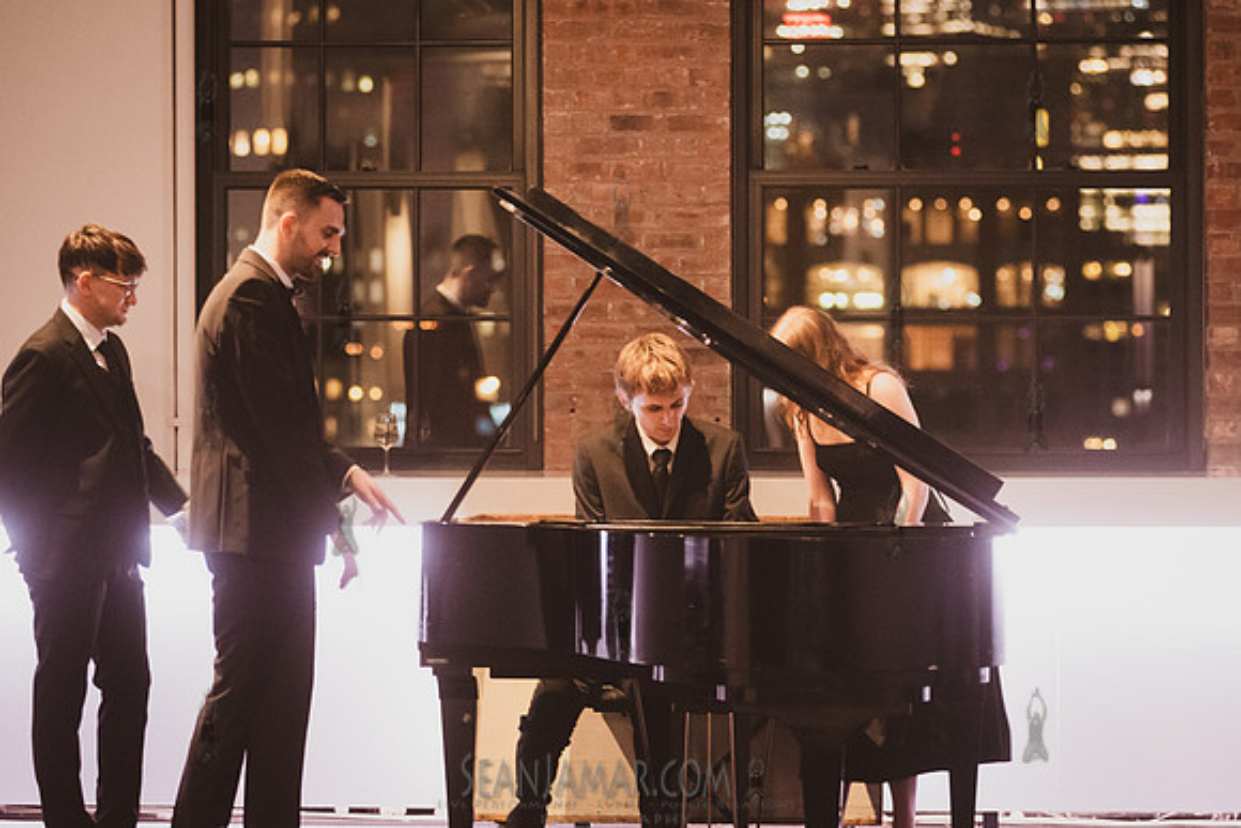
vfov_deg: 12.0
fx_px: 3923
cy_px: 414
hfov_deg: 18.0
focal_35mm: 114
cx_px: 620
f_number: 3.5
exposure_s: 1/60
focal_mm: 112
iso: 8000
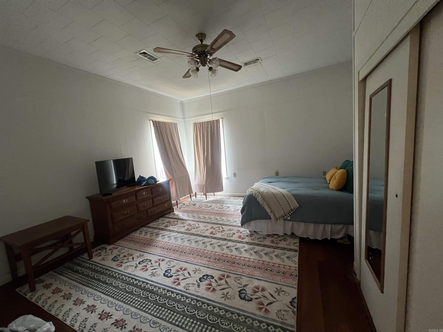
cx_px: 222
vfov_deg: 89.9
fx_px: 166
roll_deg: +5.8
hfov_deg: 106.2
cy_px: 166
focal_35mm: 13
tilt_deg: -6.6
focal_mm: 1.57
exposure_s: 1/60
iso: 400
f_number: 1.8
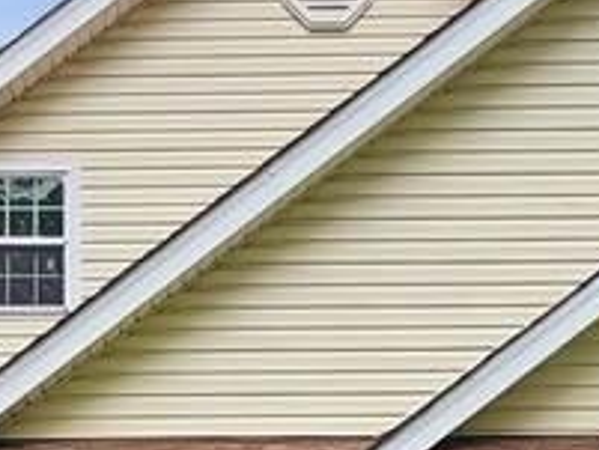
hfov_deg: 21.8
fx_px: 1541
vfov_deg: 15.9
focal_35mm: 89
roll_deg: -0.8
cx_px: 167
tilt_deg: +4.3
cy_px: 553
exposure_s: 1/502
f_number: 2.2
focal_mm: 2.2
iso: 50
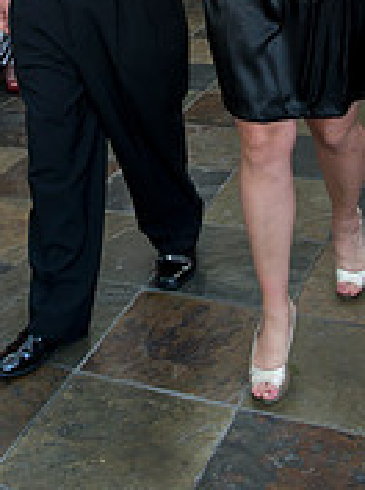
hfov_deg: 20.5
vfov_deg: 25.8
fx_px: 1002
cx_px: 98
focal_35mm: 71
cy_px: -17
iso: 800
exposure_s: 1/100
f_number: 5
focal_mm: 29
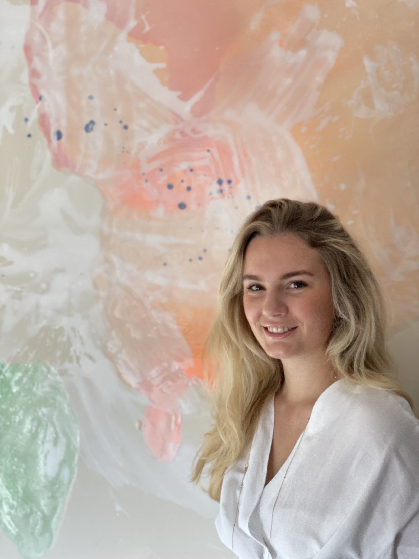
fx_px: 839
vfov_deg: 36.8
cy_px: 280
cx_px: 210
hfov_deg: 28.0
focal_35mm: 52
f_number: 2
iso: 80
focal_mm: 6
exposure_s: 1/122
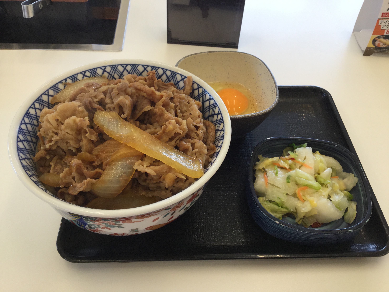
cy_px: 146
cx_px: 194
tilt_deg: -51.2
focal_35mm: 31
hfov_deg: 58.4
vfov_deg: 45.4
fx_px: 348
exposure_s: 1/120
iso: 50
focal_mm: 3.3
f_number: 2.4
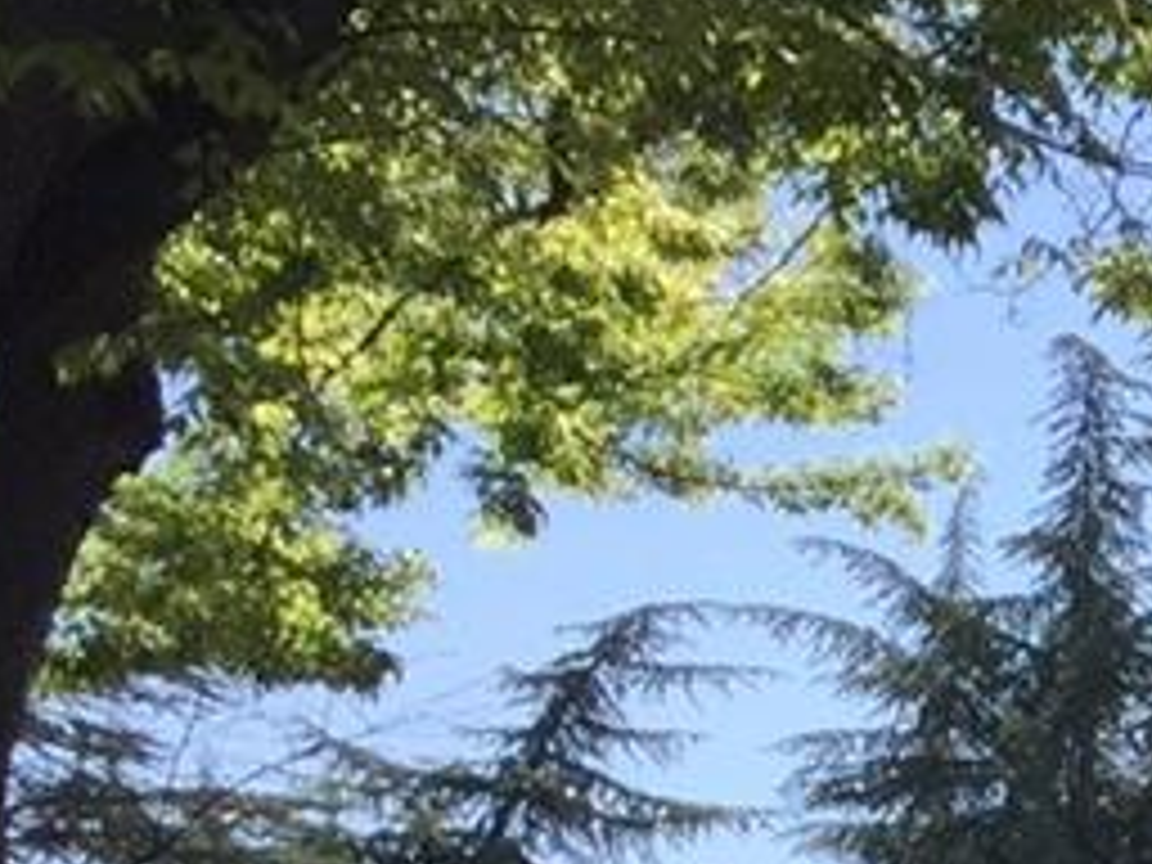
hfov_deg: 10.1
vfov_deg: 8.3
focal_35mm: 170
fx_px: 5657
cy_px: 1784
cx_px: 2812
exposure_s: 1/1522
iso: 32
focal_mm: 4.15
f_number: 2.2
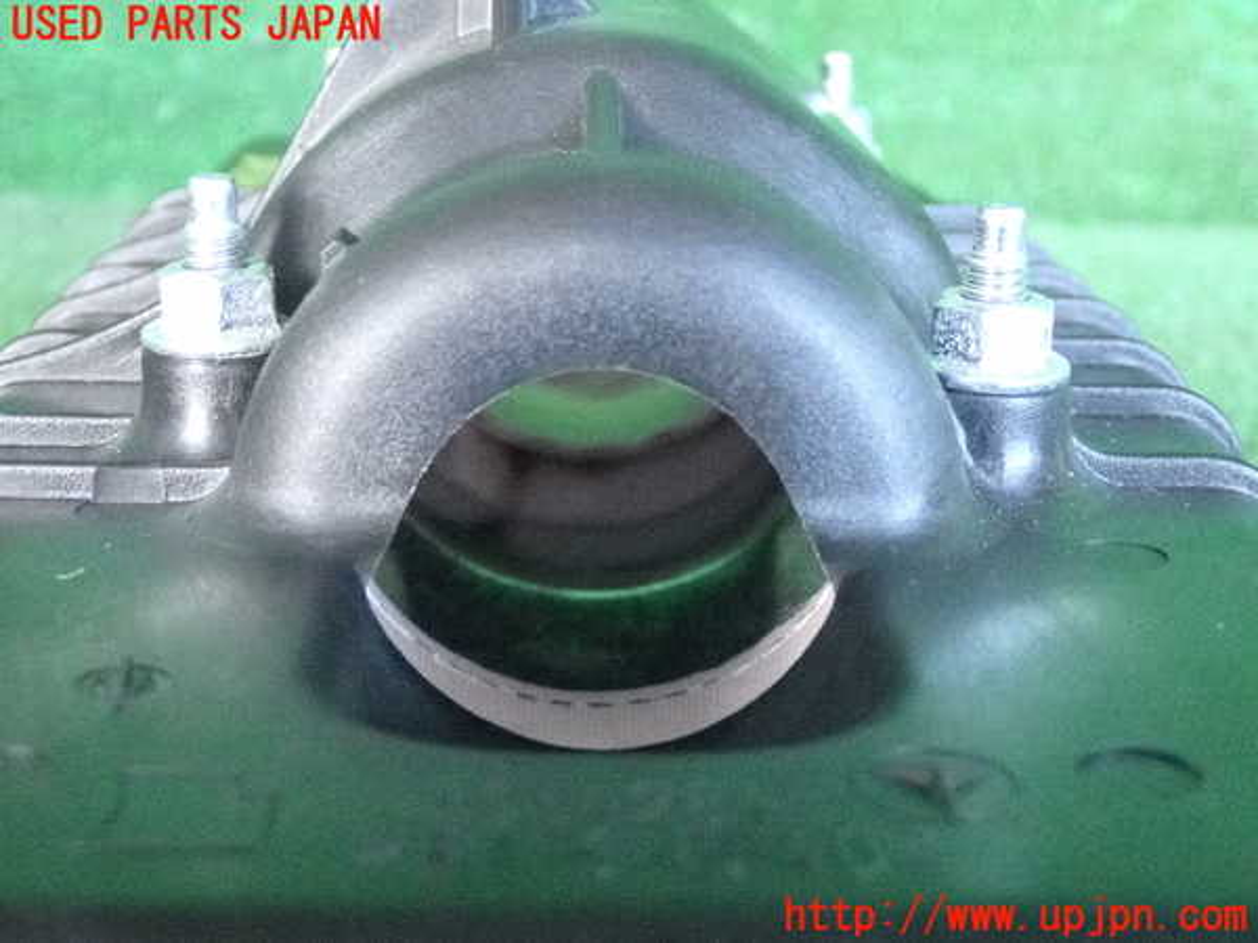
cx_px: 629
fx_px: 2108
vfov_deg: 25.2
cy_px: 472
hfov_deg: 33.2
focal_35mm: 58
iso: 6400
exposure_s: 1/125
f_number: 3.5
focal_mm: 10.35
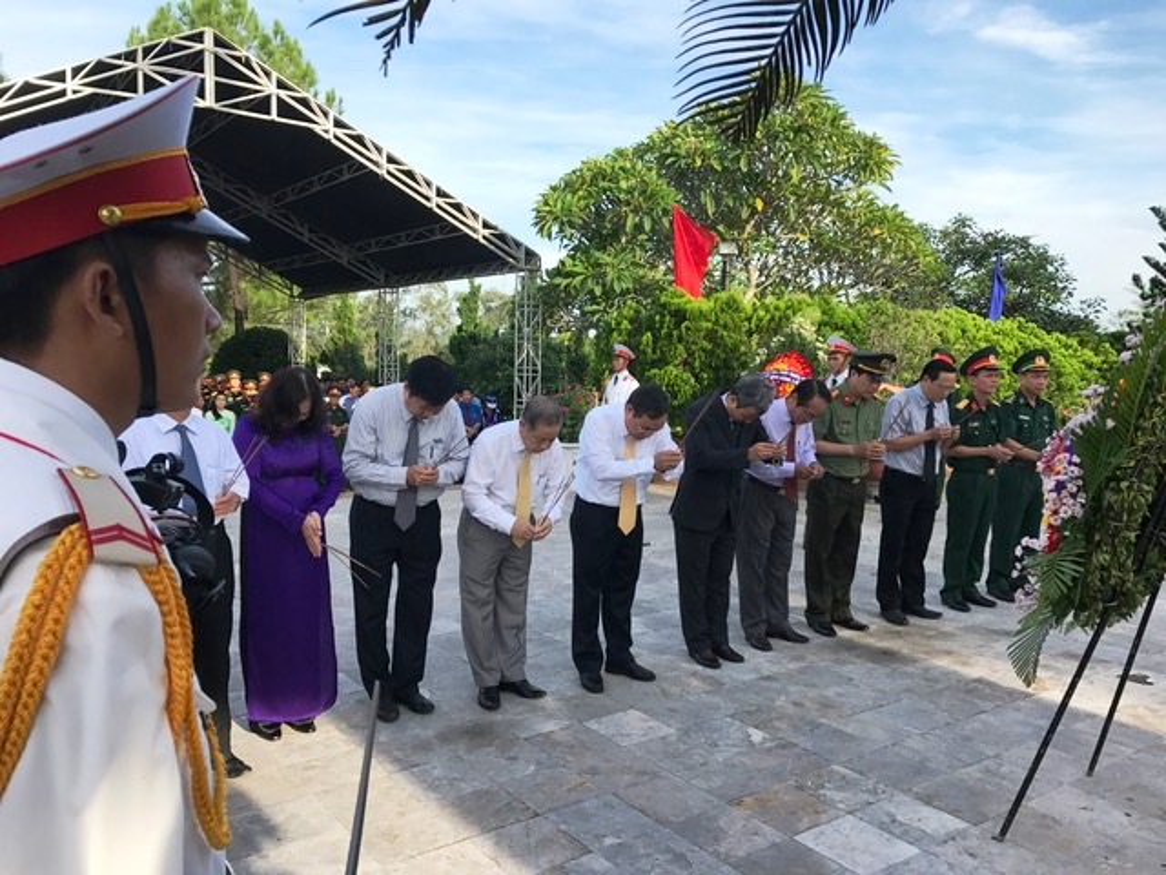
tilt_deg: -6.0
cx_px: 583
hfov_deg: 63.4
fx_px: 943
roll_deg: -1.0
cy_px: 438
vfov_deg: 49.7
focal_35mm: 28
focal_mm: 3.99
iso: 20
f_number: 1.8
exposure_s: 1/766
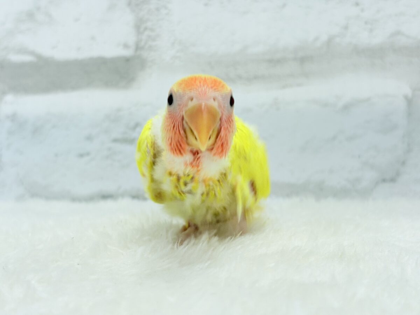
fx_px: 631
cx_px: 210
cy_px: 158
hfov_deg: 36.8
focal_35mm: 52
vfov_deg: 28.0
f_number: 1.6
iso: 25
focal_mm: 5.96
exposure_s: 1/50
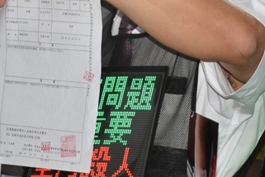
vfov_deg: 4.5
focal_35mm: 304
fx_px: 2238
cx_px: 175
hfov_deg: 6.8
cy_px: 26
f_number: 5.6
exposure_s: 1/125
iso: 500
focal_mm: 70
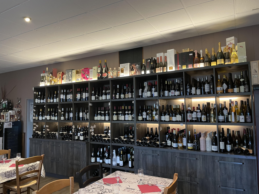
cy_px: 97
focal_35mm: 26
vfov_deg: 53.1
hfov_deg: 67.3
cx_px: 130
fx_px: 195
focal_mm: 4.2
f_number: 1.6
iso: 250
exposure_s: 1/59
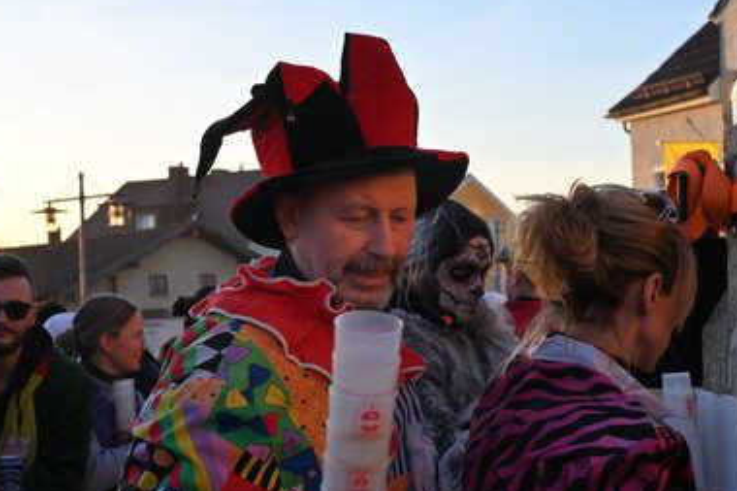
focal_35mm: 61
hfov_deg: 32.9
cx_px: 361
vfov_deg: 22.2
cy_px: 248
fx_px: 1248
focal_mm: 58
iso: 1000
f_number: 10
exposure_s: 1/400
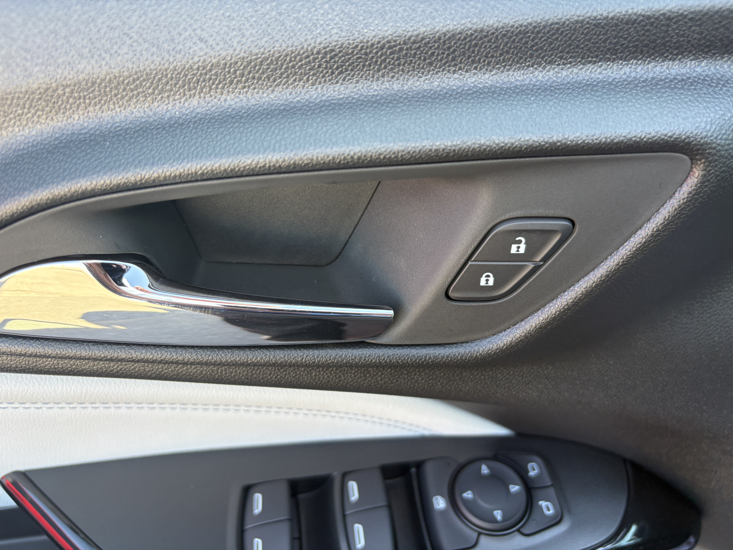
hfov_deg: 67.3
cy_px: 275
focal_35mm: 26
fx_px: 551
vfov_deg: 53.1
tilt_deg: -38.6
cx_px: 366
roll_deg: +3.7
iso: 80
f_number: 1.6
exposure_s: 1/141
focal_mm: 5.96
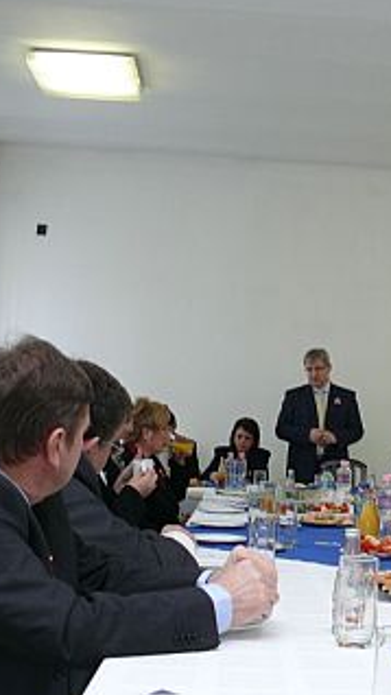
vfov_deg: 36.6
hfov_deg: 20.7
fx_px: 1050
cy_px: 354
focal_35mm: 57
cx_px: 352
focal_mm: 7.8
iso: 100
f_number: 2.8
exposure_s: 1/30
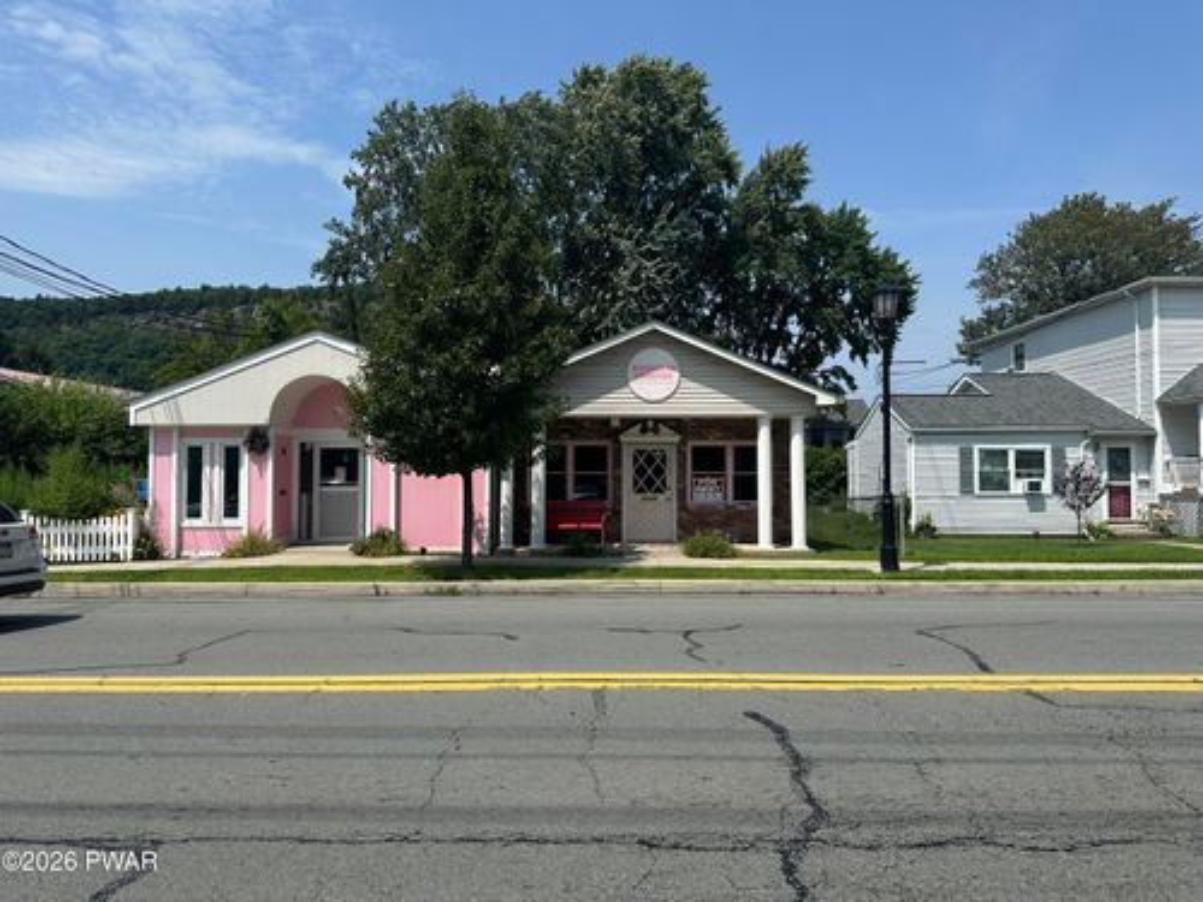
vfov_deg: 56.8
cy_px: 451
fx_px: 834
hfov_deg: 71.6
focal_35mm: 24
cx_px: 602
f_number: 1.78
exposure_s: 1/5848
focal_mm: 6.86
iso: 80
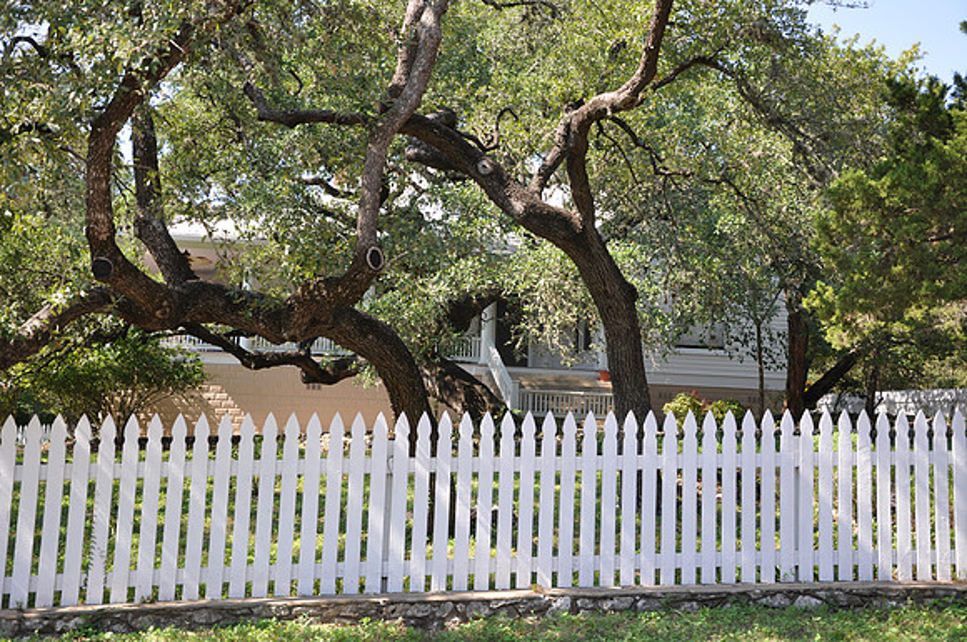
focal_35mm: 51
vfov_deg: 26.4
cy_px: 321
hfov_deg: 38.9
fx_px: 1368
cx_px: 484
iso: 200
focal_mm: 34
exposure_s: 1/125
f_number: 5.6
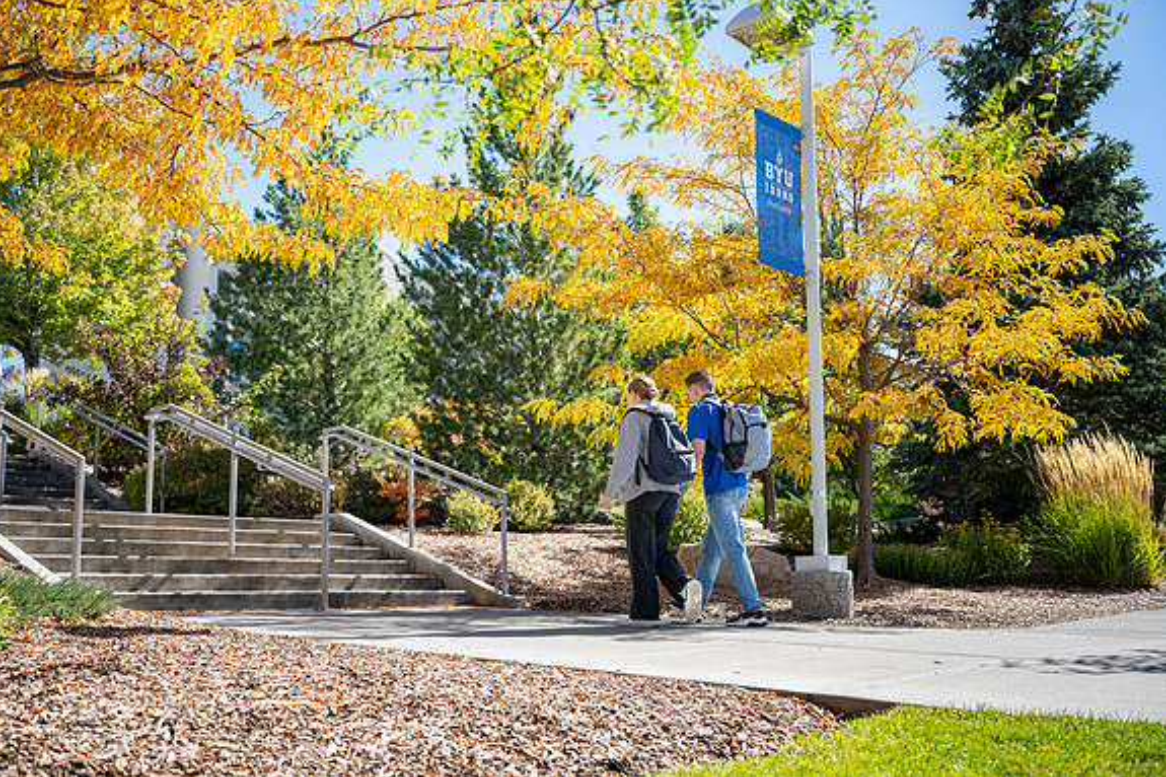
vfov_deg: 36.9
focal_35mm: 36
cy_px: 397
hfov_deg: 53.1
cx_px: 580
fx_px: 1166
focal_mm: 34
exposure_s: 1/800
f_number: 2.8
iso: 64
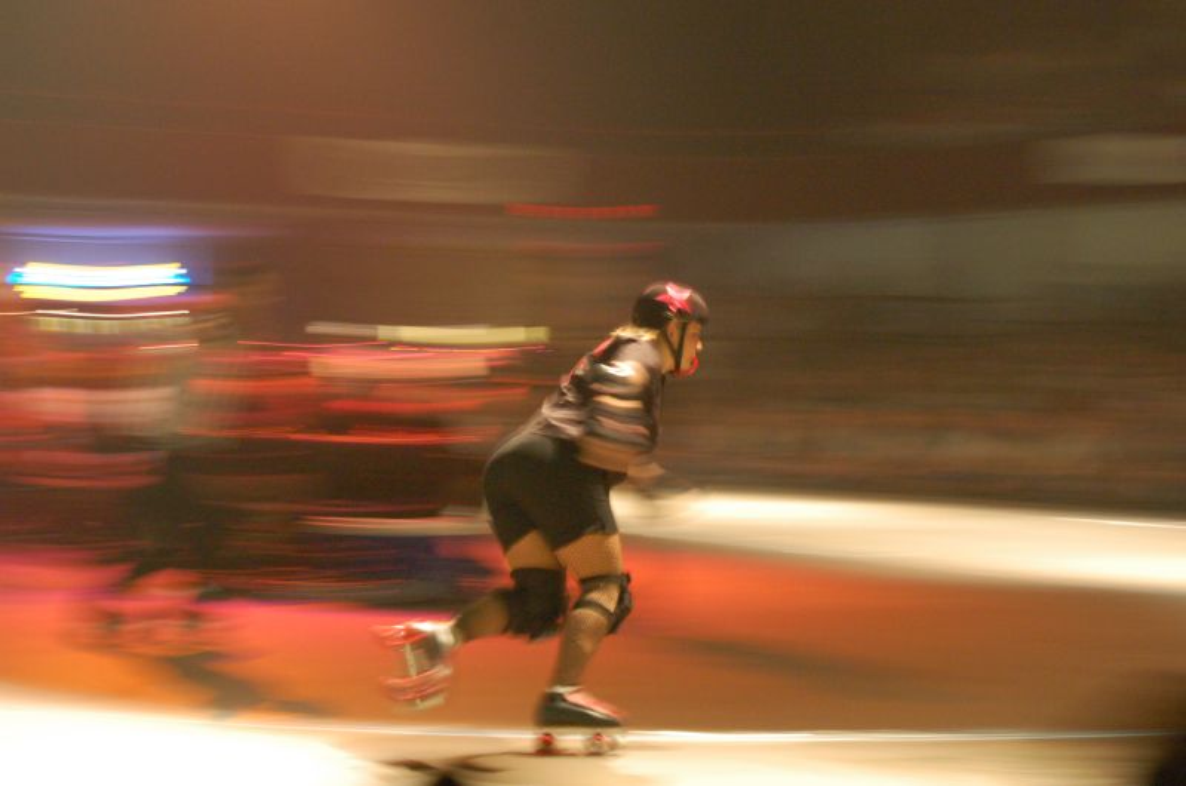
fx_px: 2712
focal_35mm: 82
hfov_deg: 24.7
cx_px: 593
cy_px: 393
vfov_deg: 16.5
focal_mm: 55
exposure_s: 1/10
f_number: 5.6
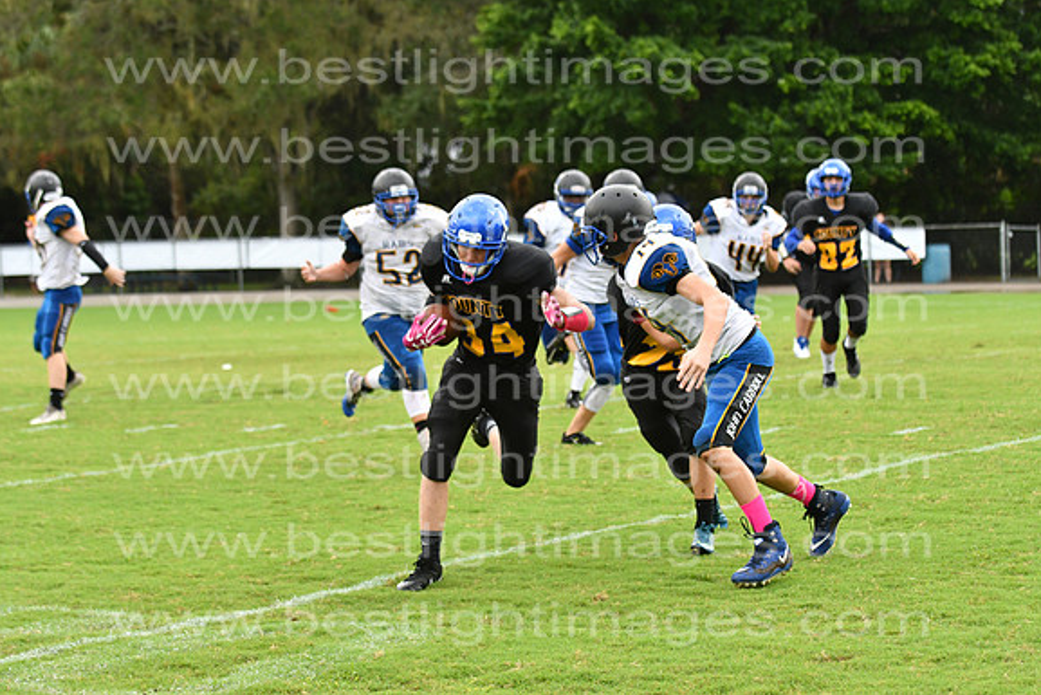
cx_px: 521
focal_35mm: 211
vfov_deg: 6.5
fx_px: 6103
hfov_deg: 9.8
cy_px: 348
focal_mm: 140
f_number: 3.5
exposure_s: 1/1600
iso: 800
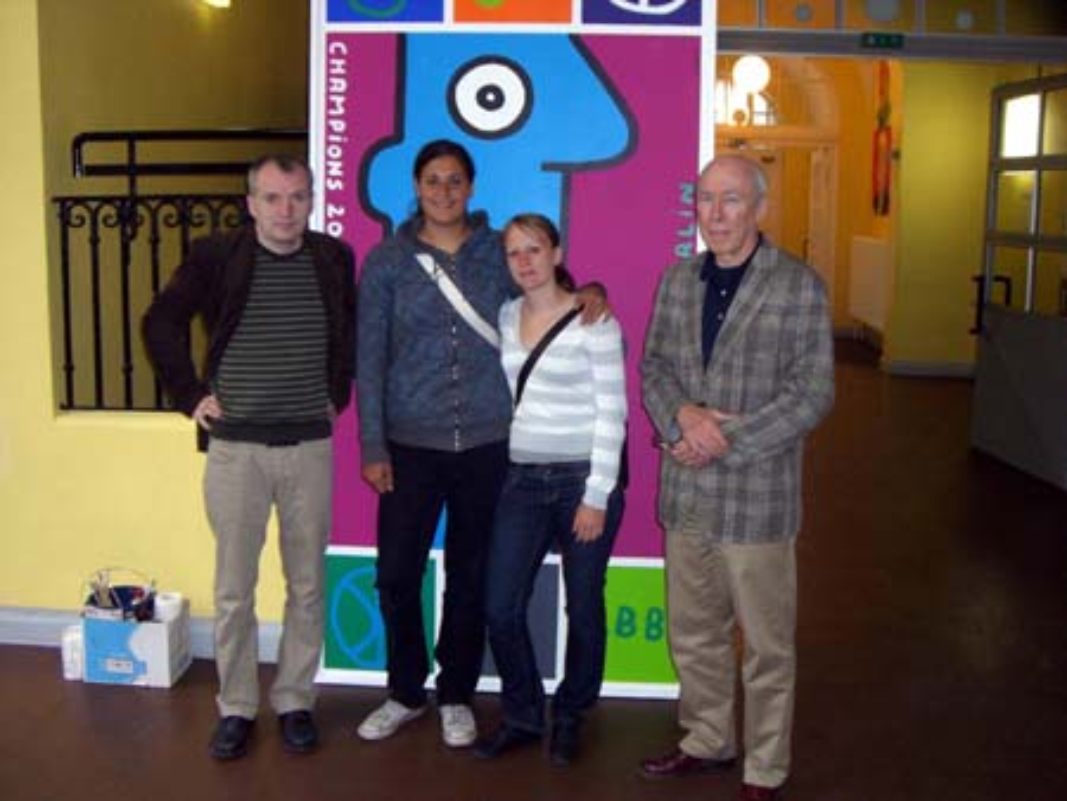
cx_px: 534
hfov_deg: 49.0
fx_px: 1172
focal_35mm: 38
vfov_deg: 37.8
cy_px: 400
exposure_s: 1/60
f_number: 2.7
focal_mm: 6.2
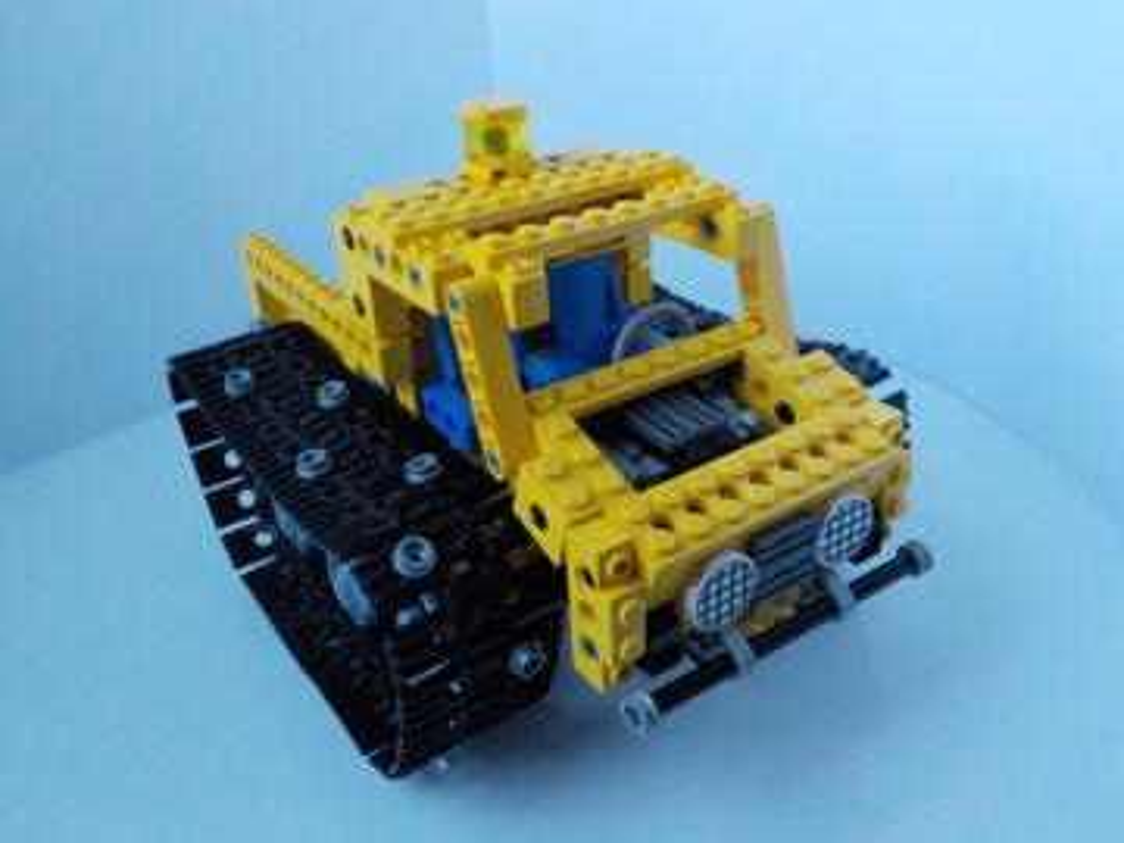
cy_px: 422
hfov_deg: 60.0
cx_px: 562
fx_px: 974
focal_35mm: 30
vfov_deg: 46.8
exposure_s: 1/20
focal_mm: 4.1
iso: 400
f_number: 3.3
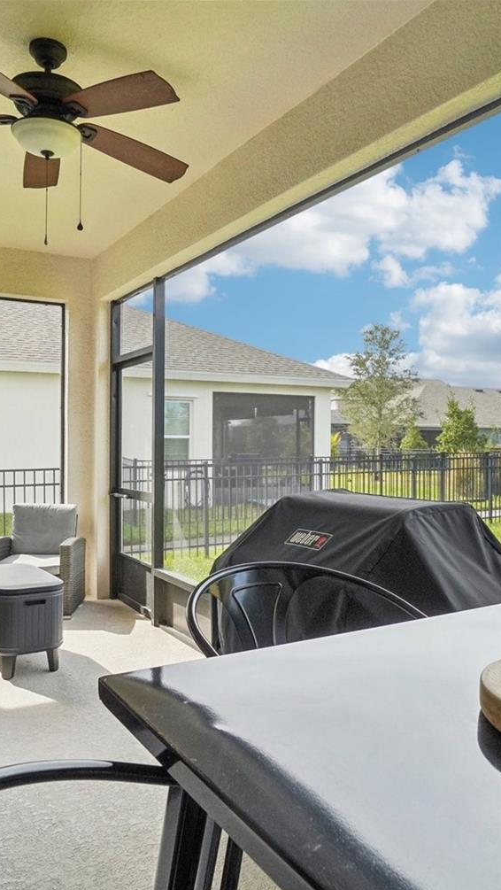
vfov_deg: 74.0
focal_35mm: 25
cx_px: 264
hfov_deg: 46.0
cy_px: 471
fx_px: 590
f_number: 8
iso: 400
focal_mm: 10
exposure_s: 1/250
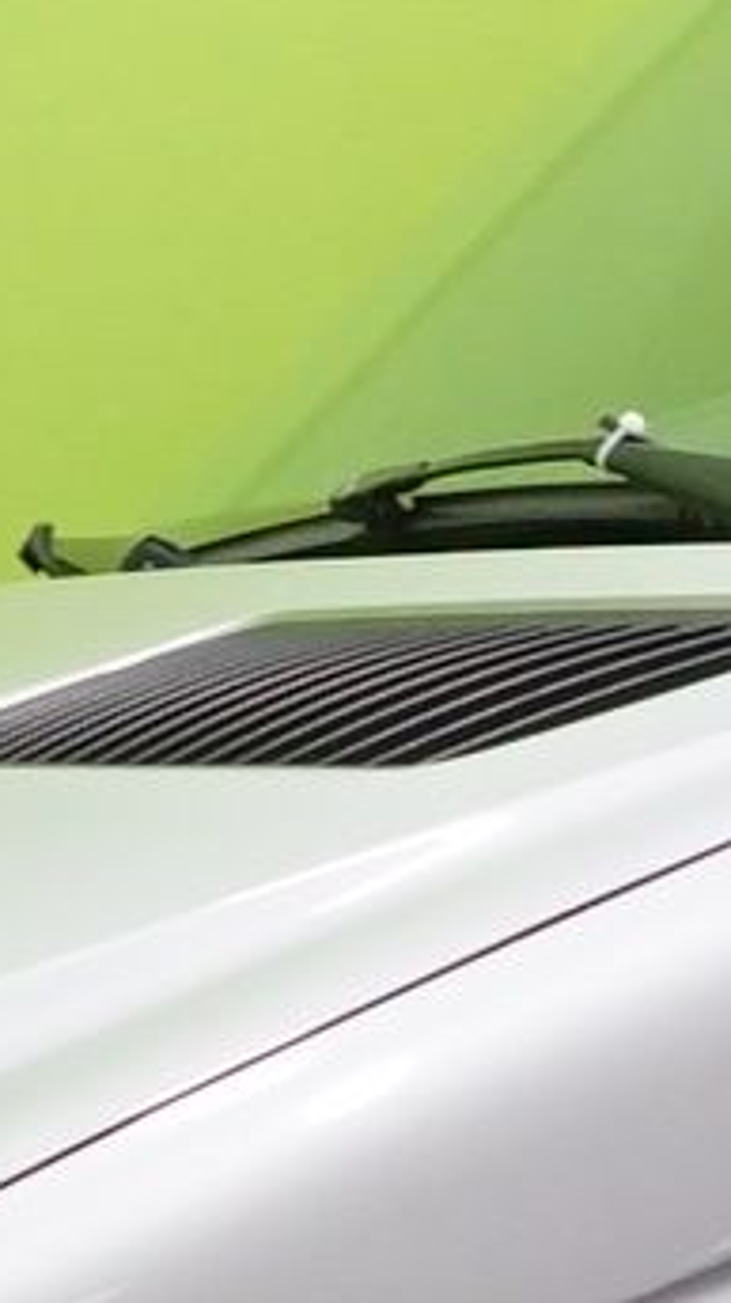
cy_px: 1367
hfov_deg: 3.6
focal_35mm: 300
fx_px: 10358
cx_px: 4159
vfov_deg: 7.2
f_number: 4.5
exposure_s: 1/100
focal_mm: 25
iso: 1000
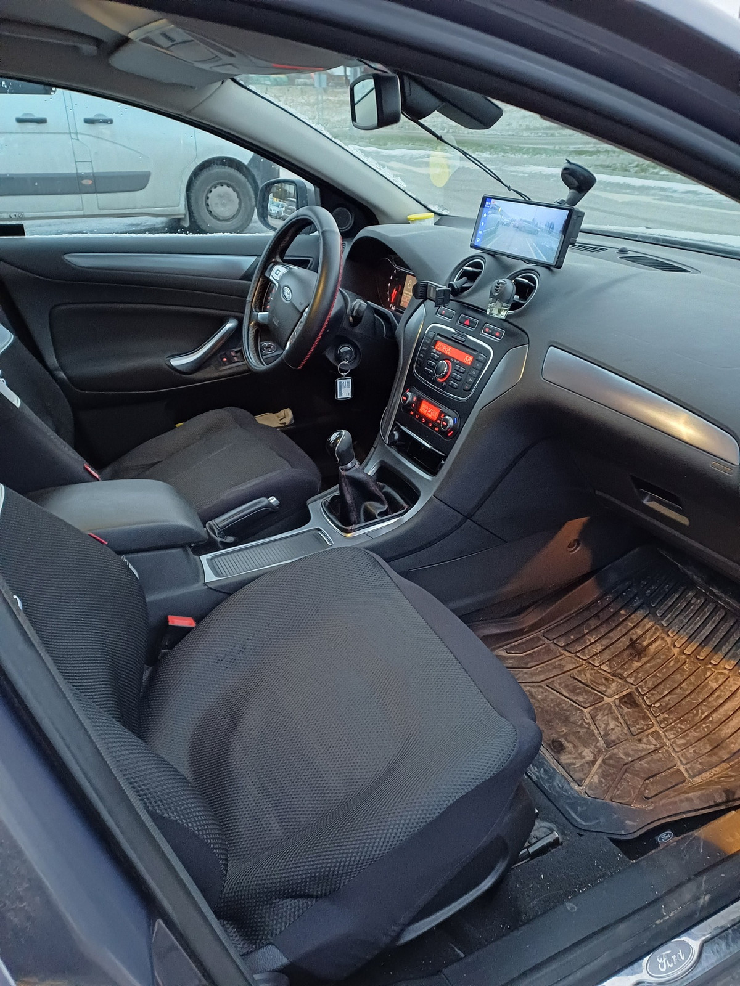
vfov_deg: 69.4
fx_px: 713
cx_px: 370
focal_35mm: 25
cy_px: 493
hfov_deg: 54.9
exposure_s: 1/20
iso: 800
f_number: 1.8
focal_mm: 4.65
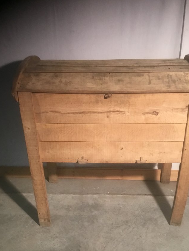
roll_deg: +0.3
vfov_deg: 42.1
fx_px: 320
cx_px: 98
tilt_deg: -33.4
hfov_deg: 32.9
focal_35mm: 44
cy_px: 175
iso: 125
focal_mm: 3.3
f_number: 2.4
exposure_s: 1/33
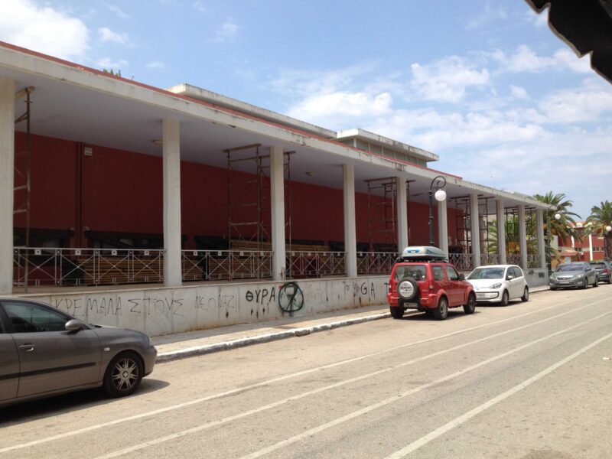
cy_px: 230
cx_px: 306
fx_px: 619
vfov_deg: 40.7
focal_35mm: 35
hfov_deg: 52.6
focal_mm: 4.28
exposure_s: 1/1534
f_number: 2.4
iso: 50
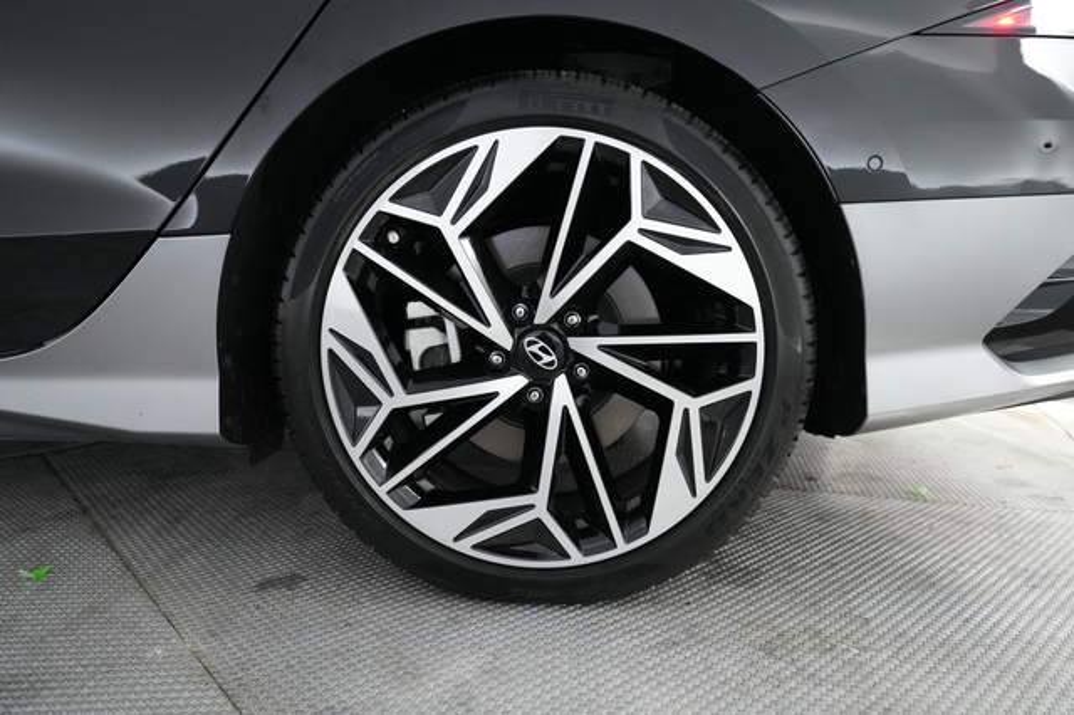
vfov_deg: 53.1
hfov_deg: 73.8
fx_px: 716
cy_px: 358
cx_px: 537
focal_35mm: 24
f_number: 2.8
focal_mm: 24
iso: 4000
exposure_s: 1/160
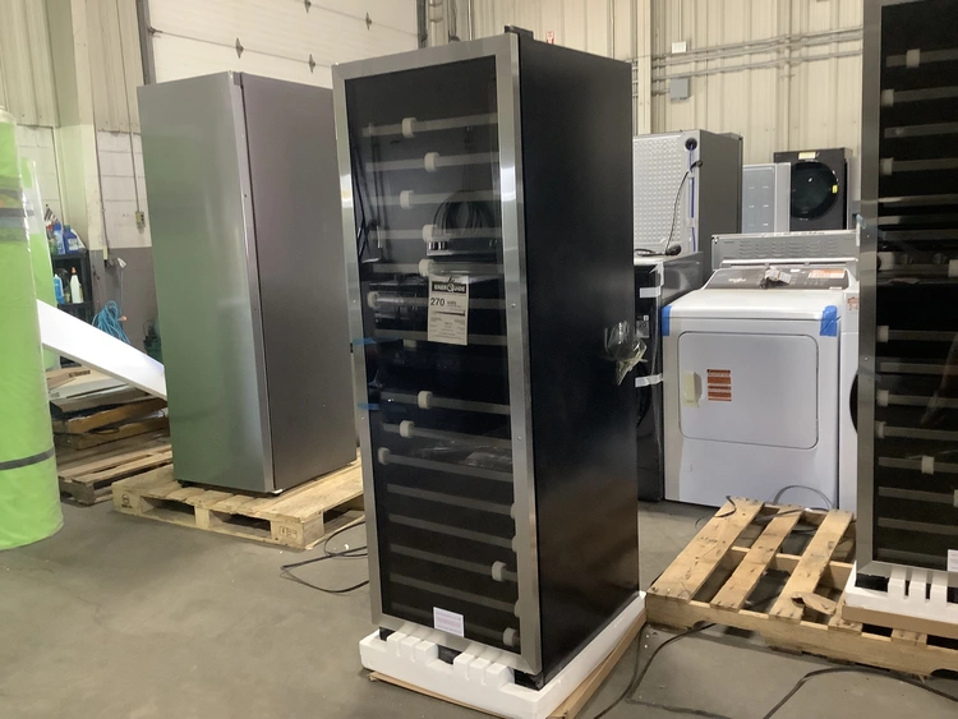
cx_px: 479
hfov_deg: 58.3
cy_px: 360
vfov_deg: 45.5
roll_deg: +2.8
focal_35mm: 31
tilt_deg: -11.8
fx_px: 858
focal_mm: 3.3
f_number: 2.4
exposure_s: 1/30
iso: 400
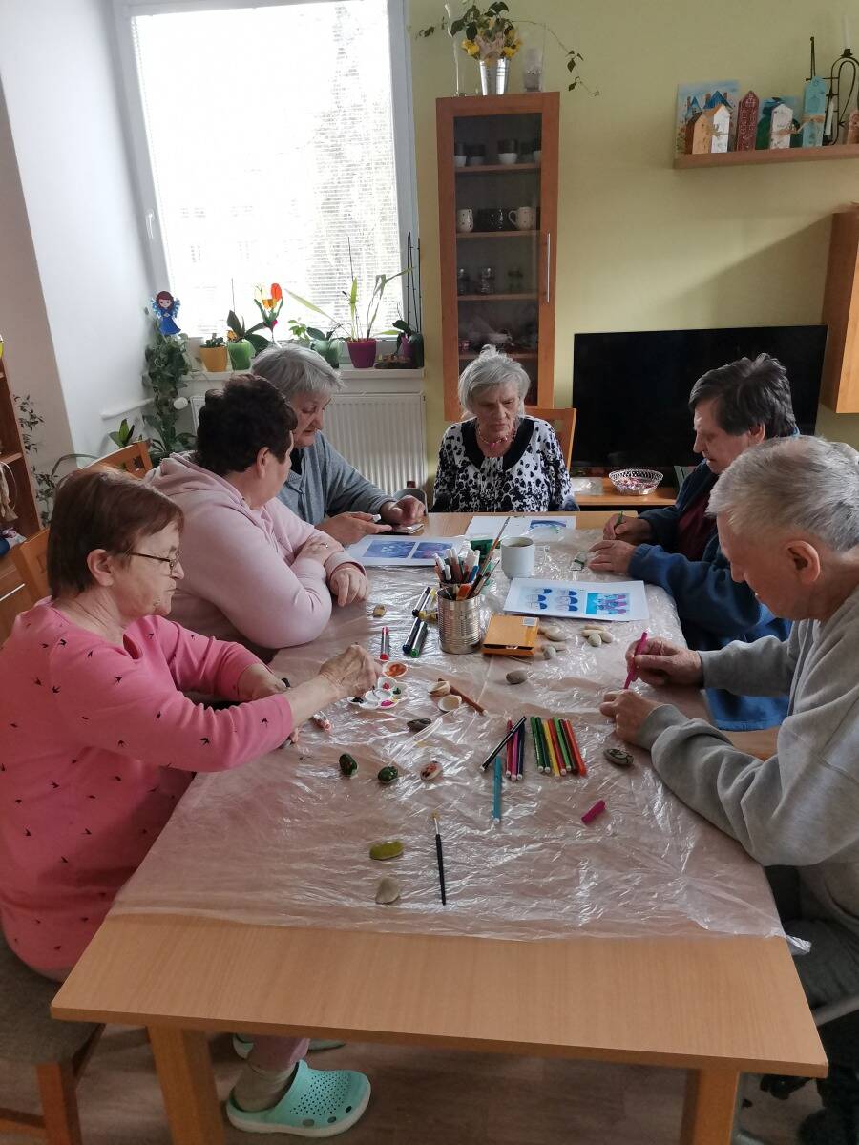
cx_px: 430
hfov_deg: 53.1
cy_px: 572
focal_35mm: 26
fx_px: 860
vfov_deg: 67.3
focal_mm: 4.75
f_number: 1.8
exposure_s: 1/100
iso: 200
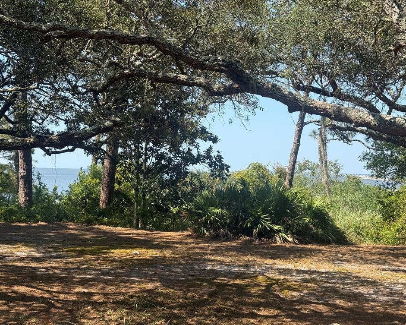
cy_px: 160
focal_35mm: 51
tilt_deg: +1.5
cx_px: 218
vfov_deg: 29.7
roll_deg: -2.1
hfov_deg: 36.6
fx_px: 613
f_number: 1.78
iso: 64
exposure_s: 1/1795
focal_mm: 6.76
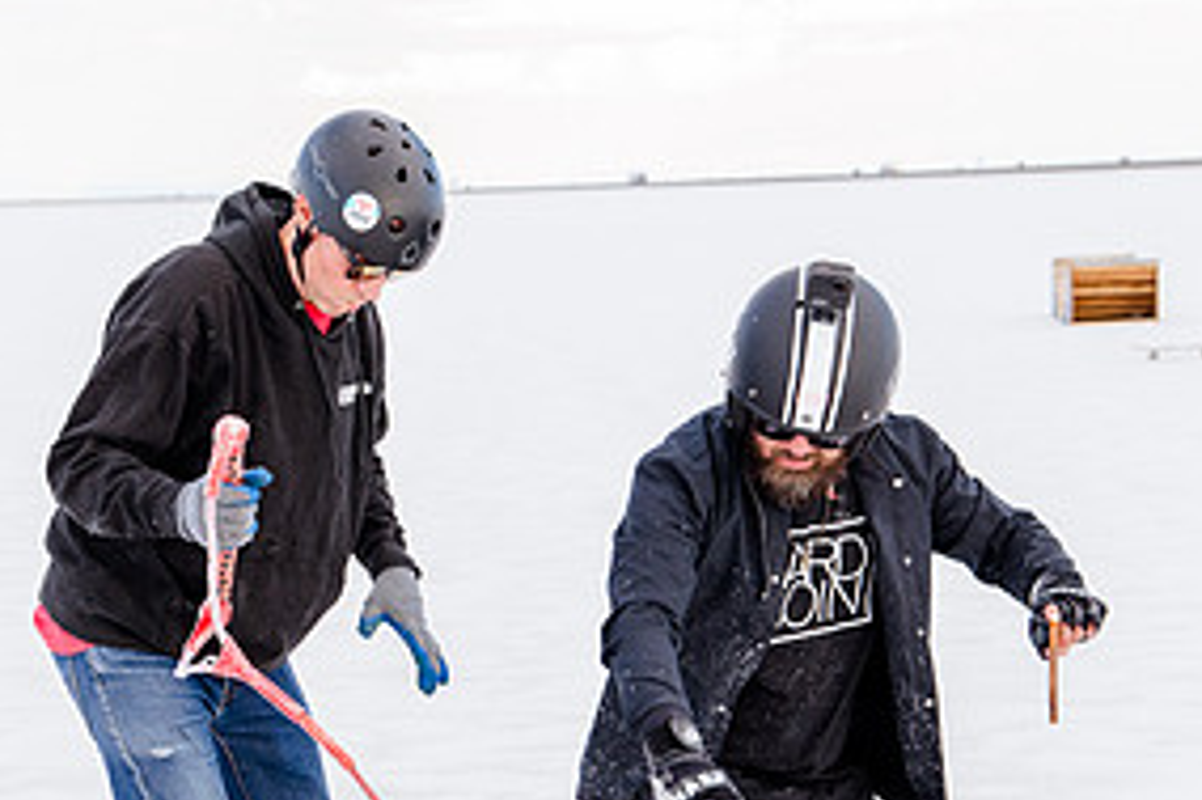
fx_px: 4505
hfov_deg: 15.2
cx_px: 444
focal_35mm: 135
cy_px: 635
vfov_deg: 10.1
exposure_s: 1/160
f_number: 7.1
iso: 250
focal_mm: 66
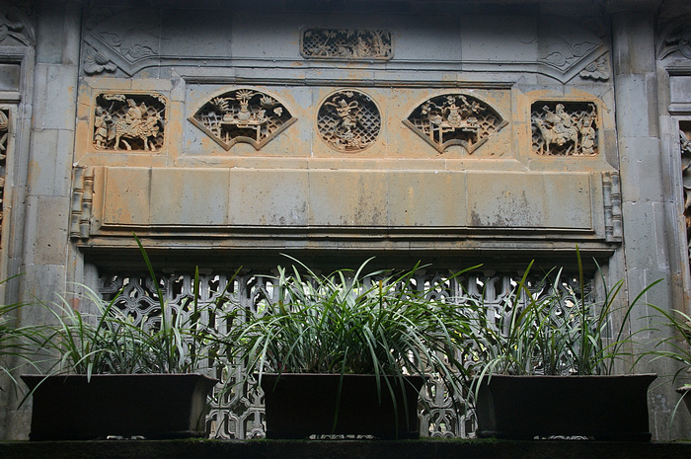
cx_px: 346
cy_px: 230
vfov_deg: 31.8
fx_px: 805
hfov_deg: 46.4
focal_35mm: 42
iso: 320
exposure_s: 1/50
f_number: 8
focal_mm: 28
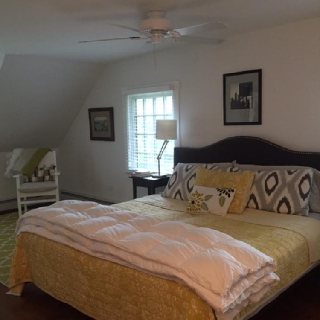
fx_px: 366
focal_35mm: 35
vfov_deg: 47.2
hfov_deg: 47.2
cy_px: 163
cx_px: 155
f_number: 2.2
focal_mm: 4.15
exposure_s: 1/30
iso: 200
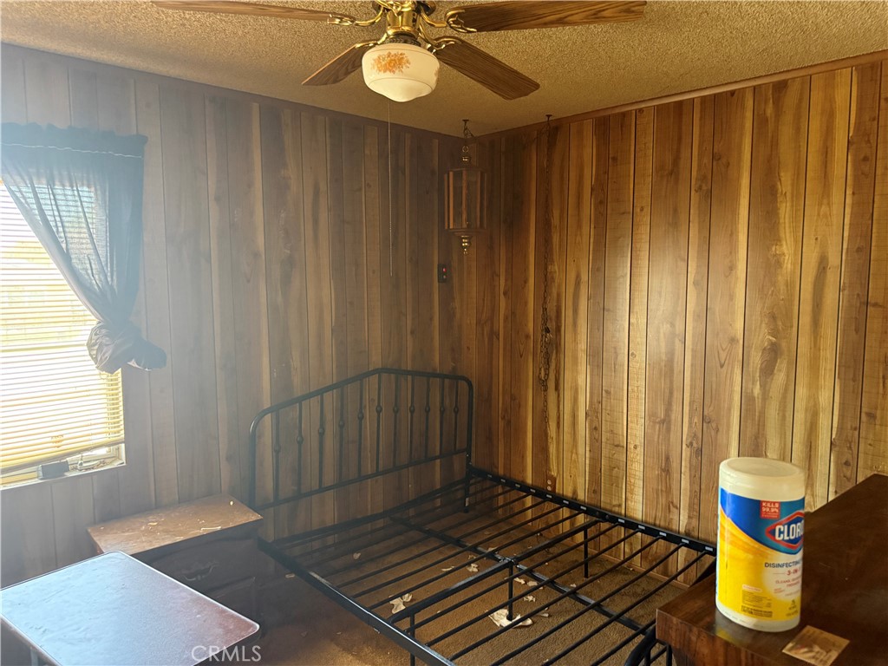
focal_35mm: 24
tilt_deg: -5.8
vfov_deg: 56.8
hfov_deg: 71.6
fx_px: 616
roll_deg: +0.9
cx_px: 444
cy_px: 333
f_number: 1.78
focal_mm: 6.76
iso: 800
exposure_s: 1/60
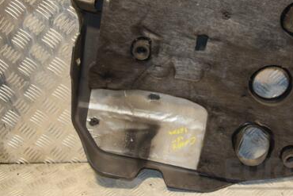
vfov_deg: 22.3
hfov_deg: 32.5
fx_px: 495
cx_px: 211
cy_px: 64
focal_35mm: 61
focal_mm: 25
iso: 800
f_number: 5
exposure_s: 1/160
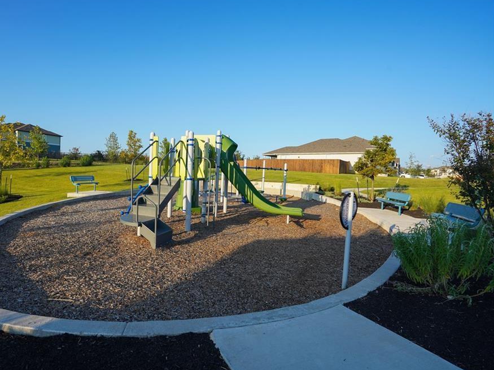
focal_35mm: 18
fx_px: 257
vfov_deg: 71.6
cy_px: 185
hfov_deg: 87.1
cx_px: 208
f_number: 8
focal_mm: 16
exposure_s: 1/100
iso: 100
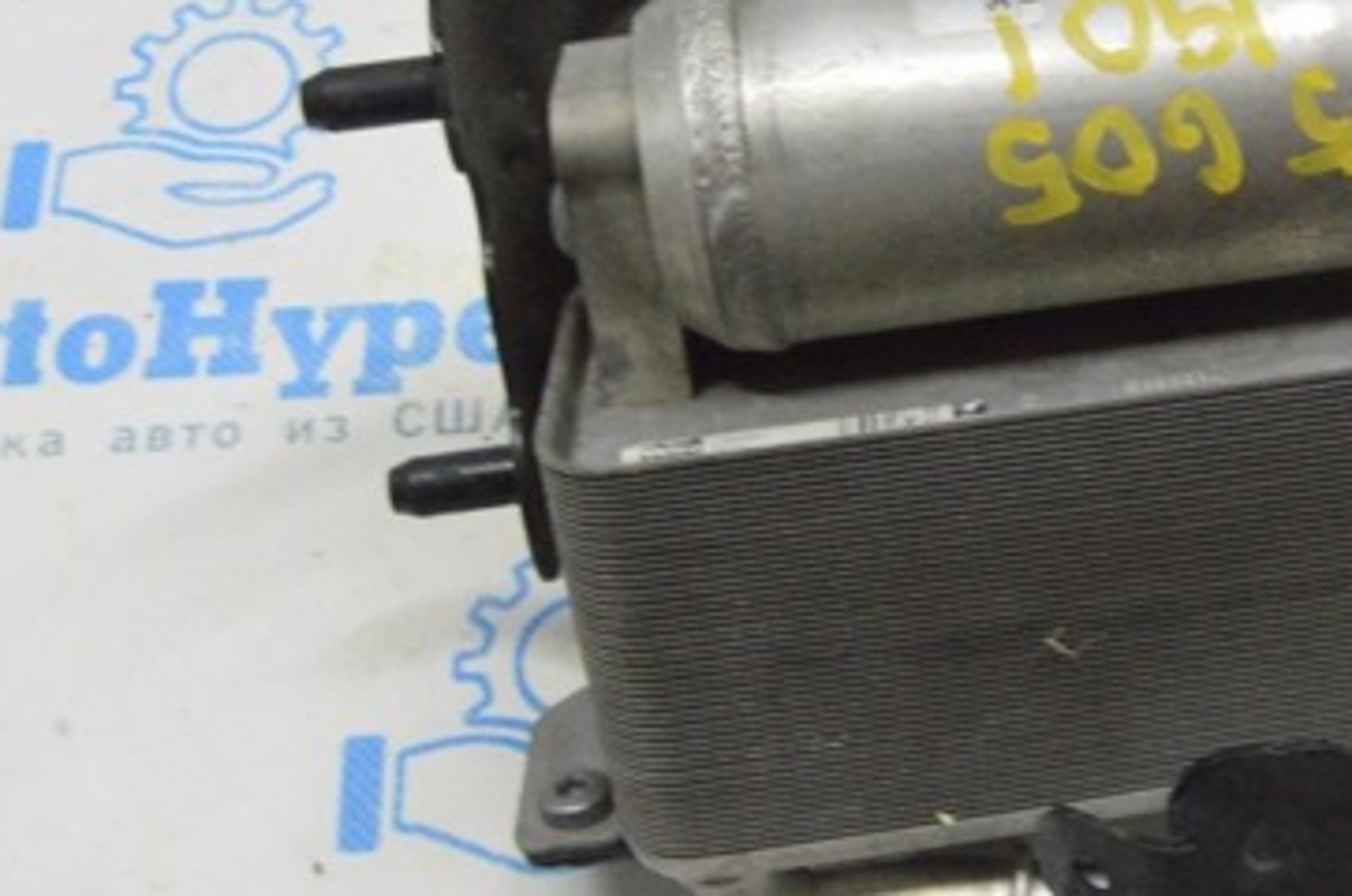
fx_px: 2587
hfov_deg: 28.5
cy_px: 241
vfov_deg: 19.5
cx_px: 1143
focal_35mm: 69
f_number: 20
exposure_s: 1/20
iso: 6400
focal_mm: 26
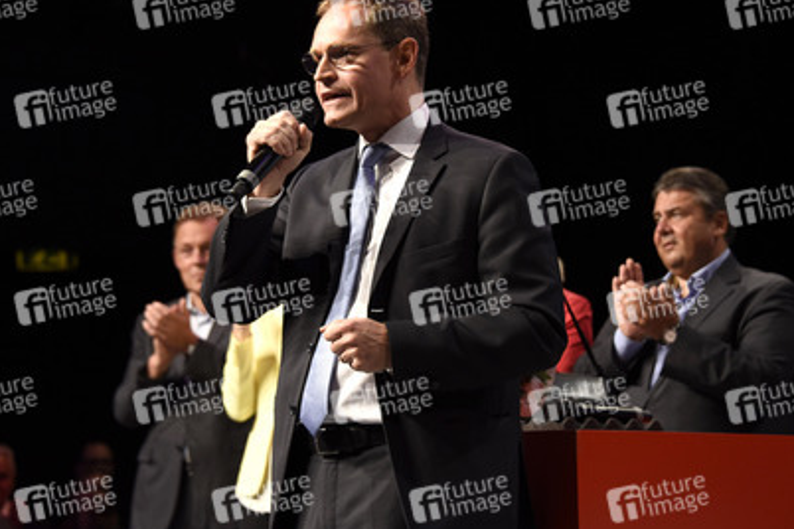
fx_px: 2227
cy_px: 253
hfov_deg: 20.2
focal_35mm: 101
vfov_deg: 13.6
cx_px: 408
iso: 2000
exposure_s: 1/250
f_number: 5.6
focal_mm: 90
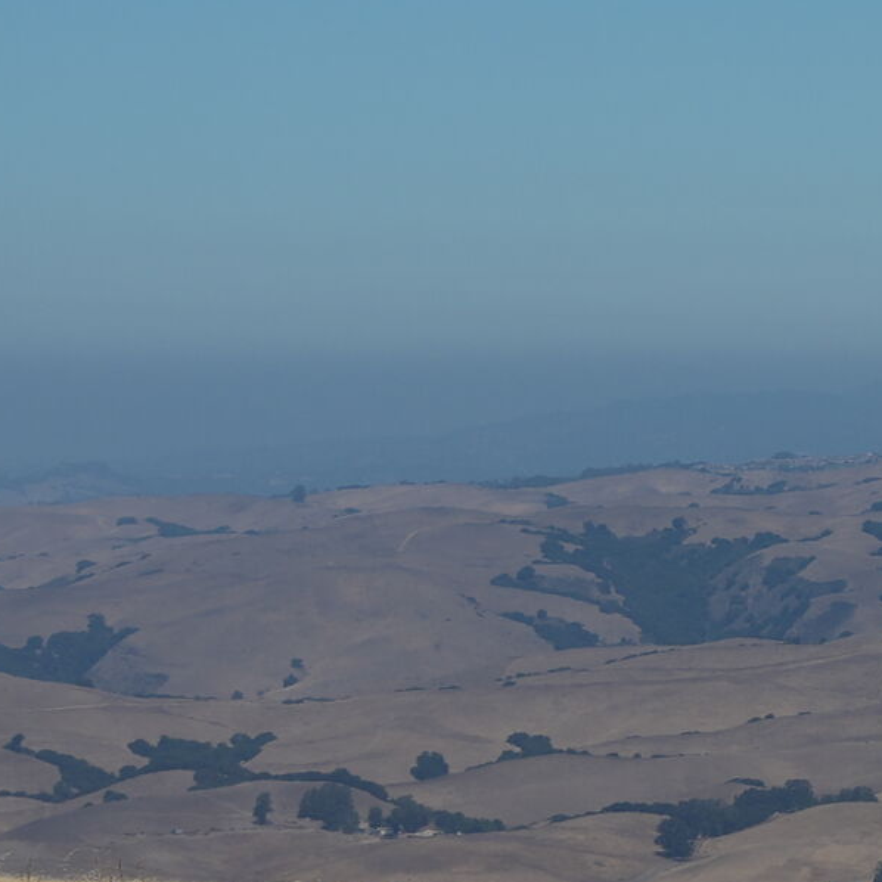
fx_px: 8850
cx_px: 1586
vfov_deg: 5.7
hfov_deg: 5.6
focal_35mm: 307
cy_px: 338
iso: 100
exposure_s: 1/1250
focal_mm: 50
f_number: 5.6
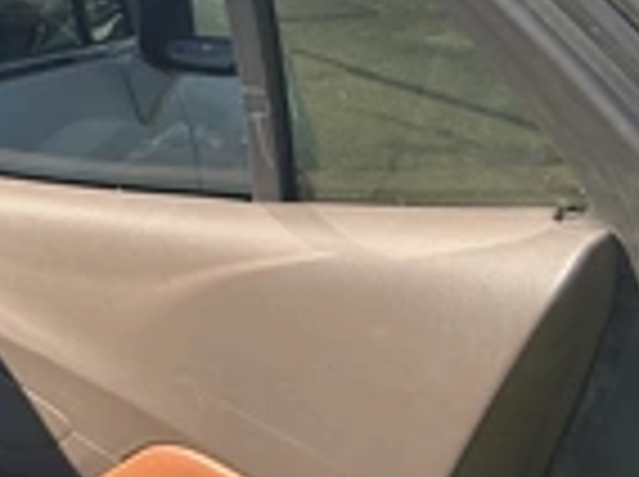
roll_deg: -1.4
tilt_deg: -23.8
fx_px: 1456
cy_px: 374
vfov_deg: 18.5
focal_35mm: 79
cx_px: -81
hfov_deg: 23.1
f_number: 1.8
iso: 20
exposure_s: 1/222
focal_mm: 3
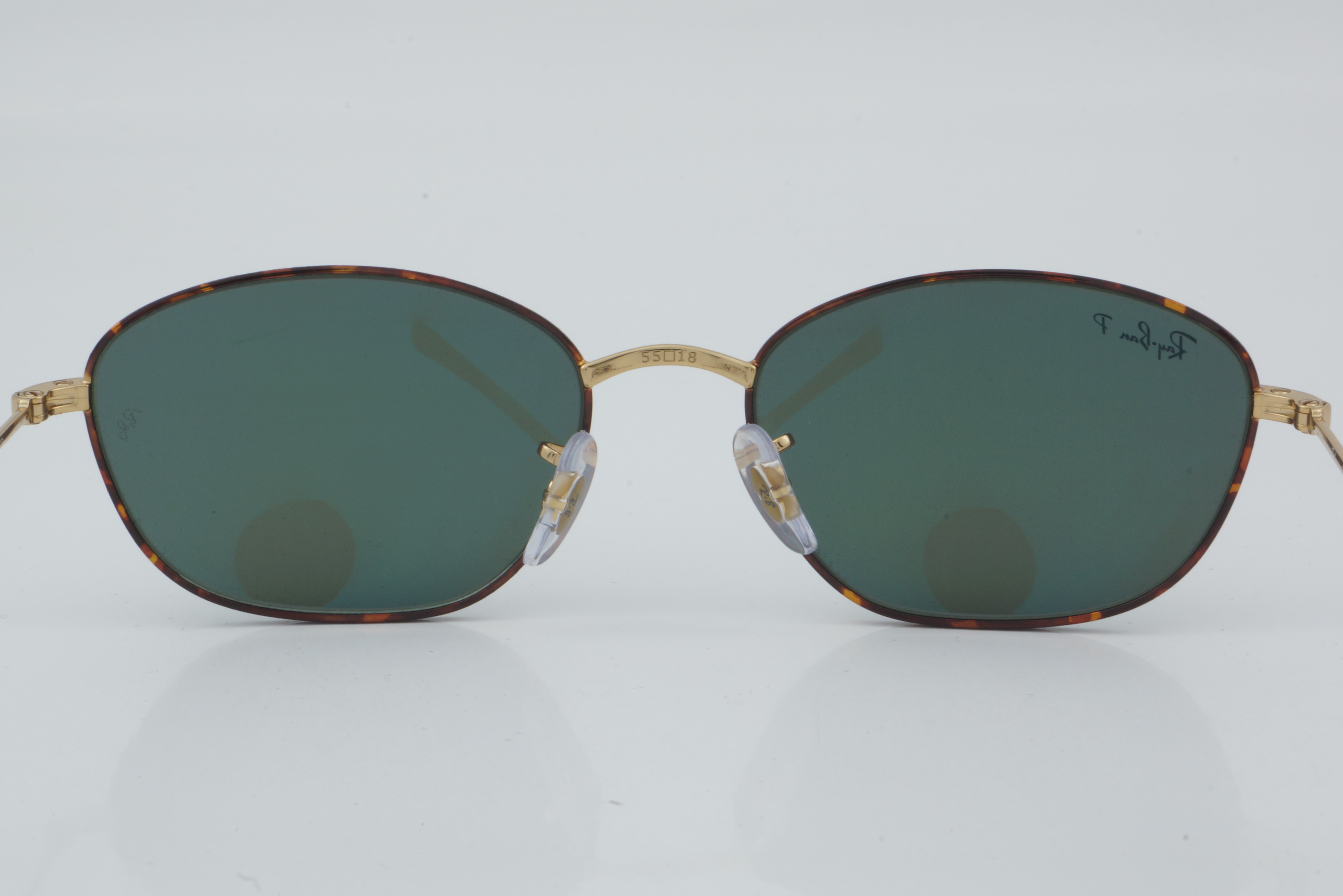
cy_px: 448
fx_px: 3077
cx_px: 672
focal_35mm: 82
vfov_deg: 16.6
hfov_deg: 24.6
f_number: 29
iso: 100
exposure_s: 1/4
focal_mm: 55
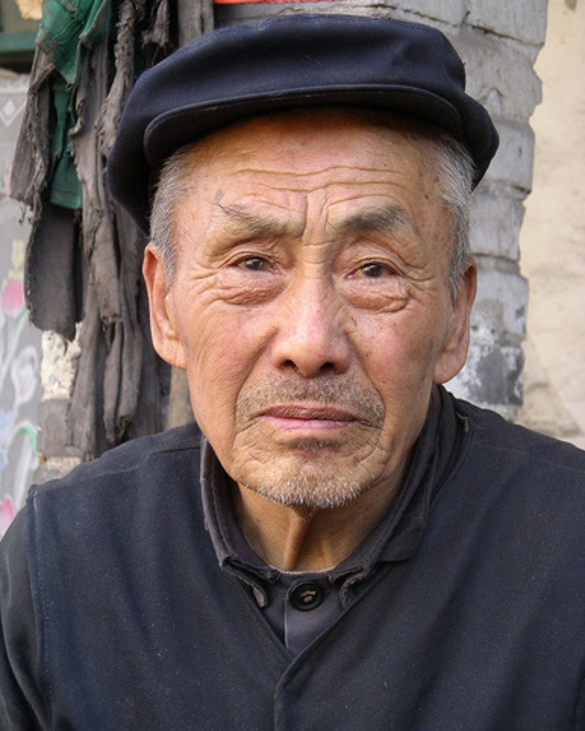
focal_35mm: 120
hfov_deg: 12.9
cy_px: 344
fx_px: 2595
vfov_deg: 16.0
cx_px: 292
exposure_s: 1/103
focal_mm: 23.8
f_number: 4
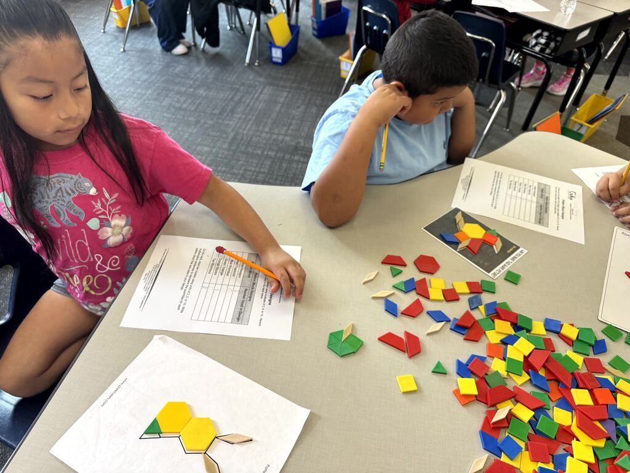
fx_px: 437
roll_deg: -4.6
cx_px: 315
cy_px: 236
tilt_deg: -44.6
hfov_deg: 71.6
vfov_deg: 56.8
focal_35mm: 24
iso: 200
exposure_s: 1/60
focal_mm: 6.76
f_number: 1.78
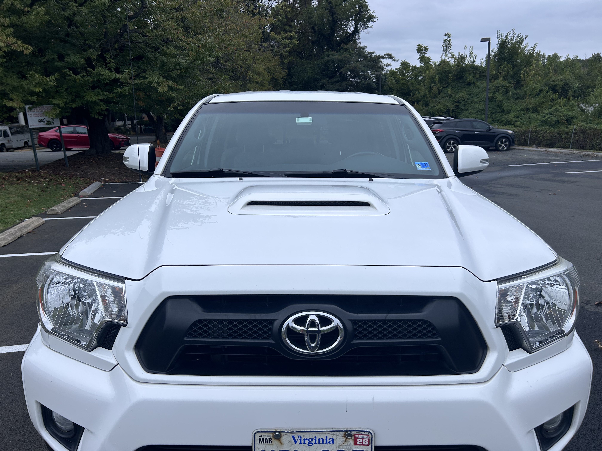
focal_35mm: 26
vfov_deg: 53.1
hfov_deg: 67.3
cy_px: 226
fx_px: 452
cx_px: 301
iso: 50
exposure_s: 1/2457
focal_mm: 5.7
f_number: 1.5
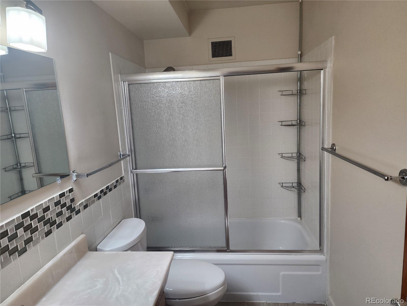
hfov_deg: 73.9
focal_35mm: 23
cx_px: 204
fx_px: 270
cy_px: 153
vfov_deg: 58.9
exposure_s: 1/120
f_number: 1.8
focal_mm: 6.4
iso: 125
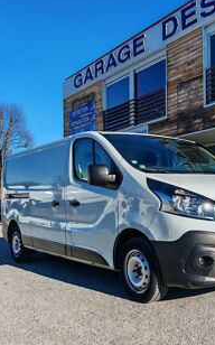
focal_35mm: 38
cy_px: 188
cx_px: 159
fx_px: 357
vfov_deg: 51.5
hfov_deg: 32.9
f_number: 2
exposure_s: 1/1300
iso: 50
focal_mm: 1.82
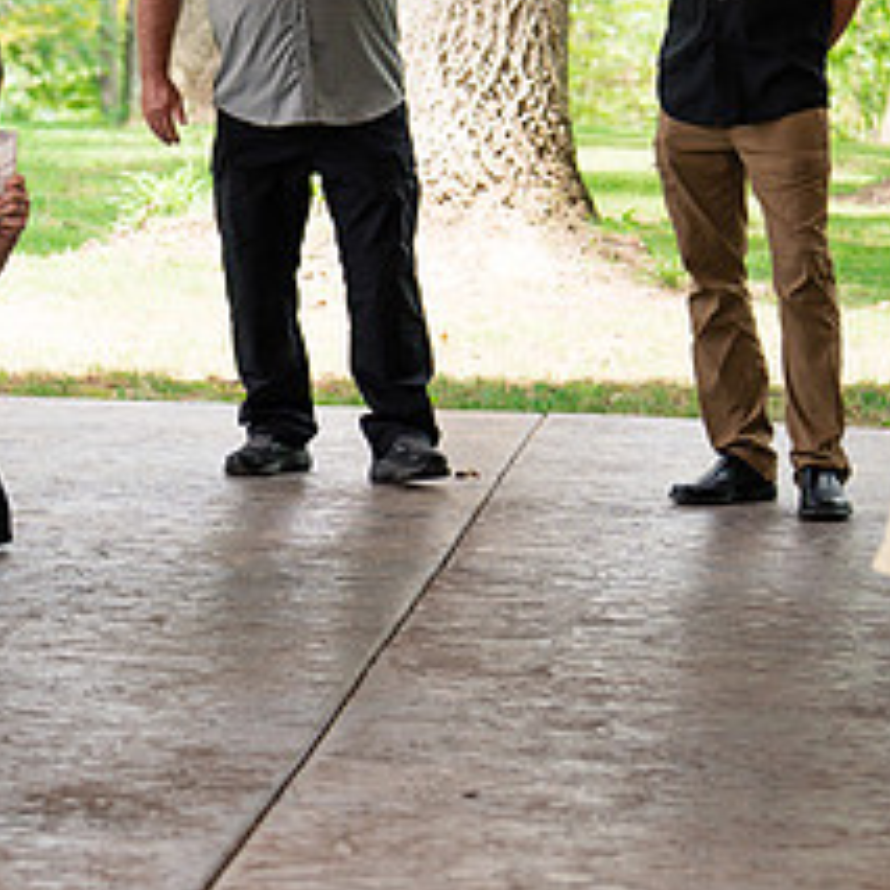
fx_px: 6719
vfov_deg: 7.6
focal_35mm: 231
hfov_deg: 7.6
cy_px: 547
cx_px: 134
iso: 160
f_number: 2.8
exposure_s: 1/400
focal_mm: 70
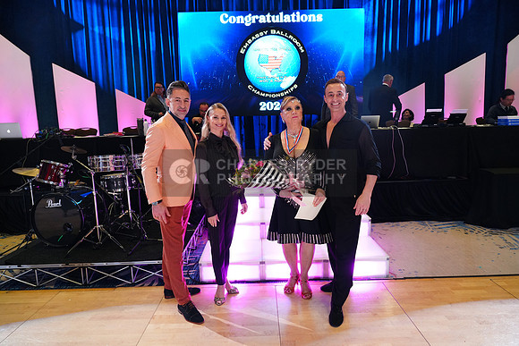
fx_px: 346
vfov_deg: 53.2
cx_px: 260
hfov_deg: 73.7
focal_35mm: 24
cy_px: 173
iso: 2500
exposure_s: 1/125
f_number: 4
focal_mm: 24
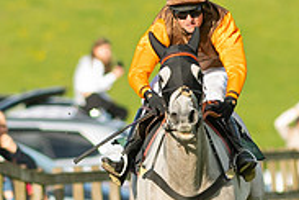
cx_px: 366
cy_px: 259
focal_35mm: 2260
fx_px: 18769
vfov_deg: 0.6
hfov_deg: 0.9
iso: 400
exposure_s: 1/2000
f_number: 5
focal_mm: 300
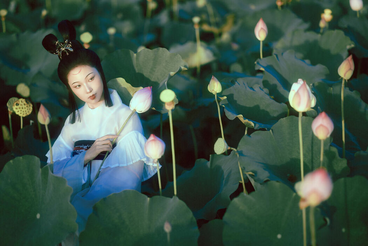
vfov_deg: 16.1
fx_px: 869
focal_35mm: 85
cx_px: 184
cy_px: 123
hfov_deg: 23.9
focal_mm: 85
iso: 100
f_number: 1.8
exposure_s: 1/800
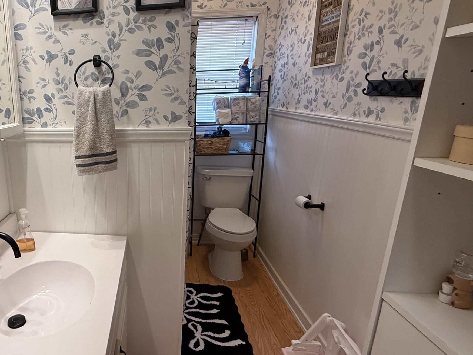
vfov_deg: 56.8
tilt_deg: -14.9
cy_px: 181
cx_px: 113
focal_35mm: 24
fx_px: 328
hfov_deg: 66.7
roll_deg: +1.5
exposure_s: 1/120
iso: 200
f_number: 2.2
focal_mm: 2.22
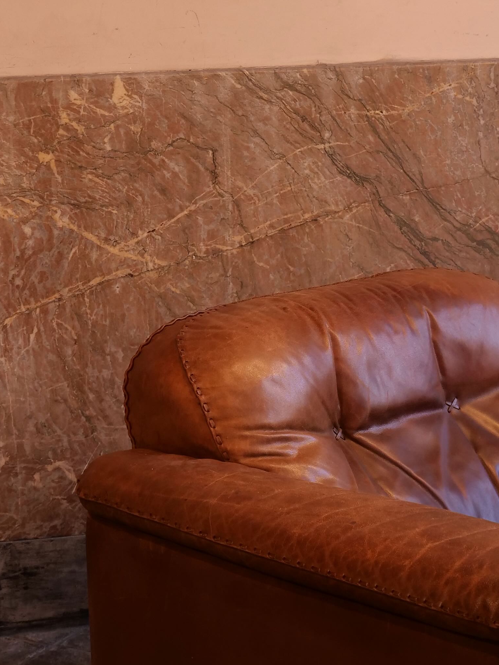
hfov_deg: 12.7
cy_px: 173
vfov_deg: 16.7
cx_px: 267
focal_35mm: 117
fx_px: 2248
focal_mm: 23
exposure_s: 1/13
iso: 400
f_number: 3.4
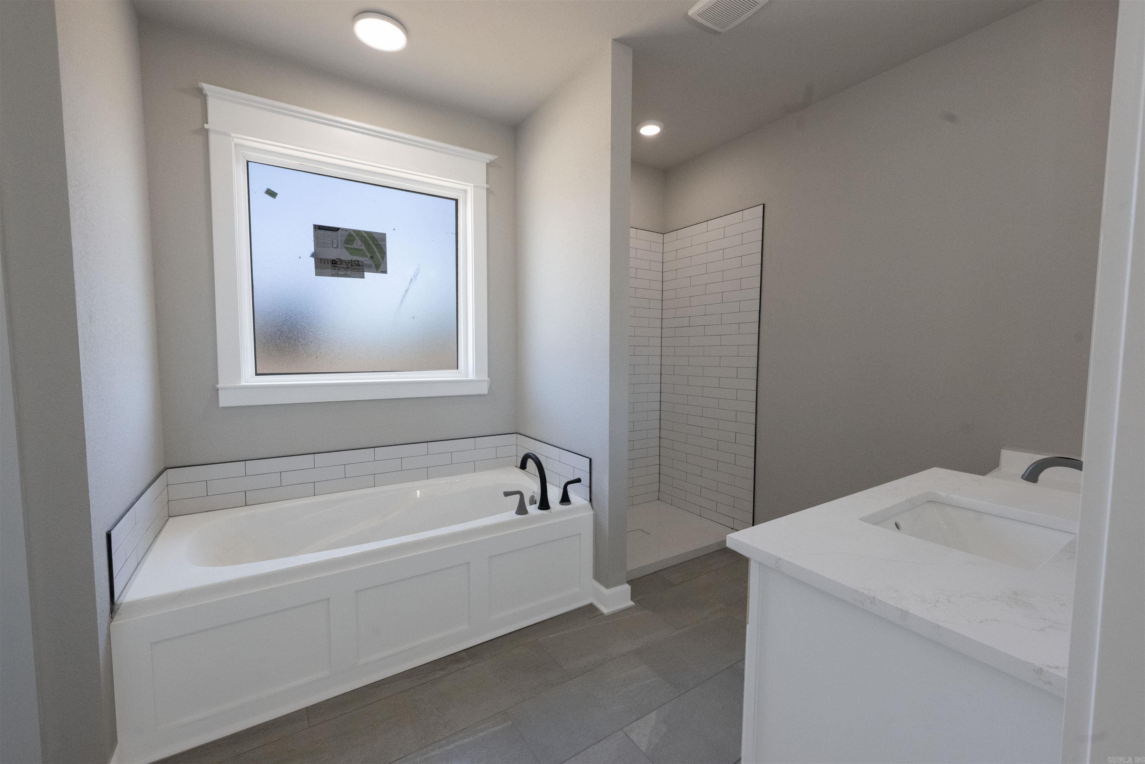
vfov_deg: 81.2
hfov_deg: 104.3
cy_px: 382
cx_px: 572
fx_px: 445
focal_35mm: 14
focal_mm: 14
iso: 3200
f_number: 9
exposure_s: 1/400
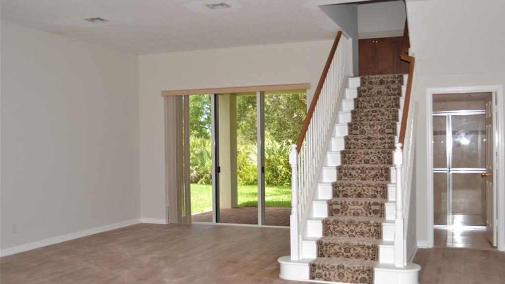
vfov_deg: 31.2
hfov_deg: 52.8
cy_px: 146
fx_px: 509
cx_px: 254
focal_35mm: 38
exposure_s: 1/200
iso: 400
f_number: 4.5
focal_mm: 24
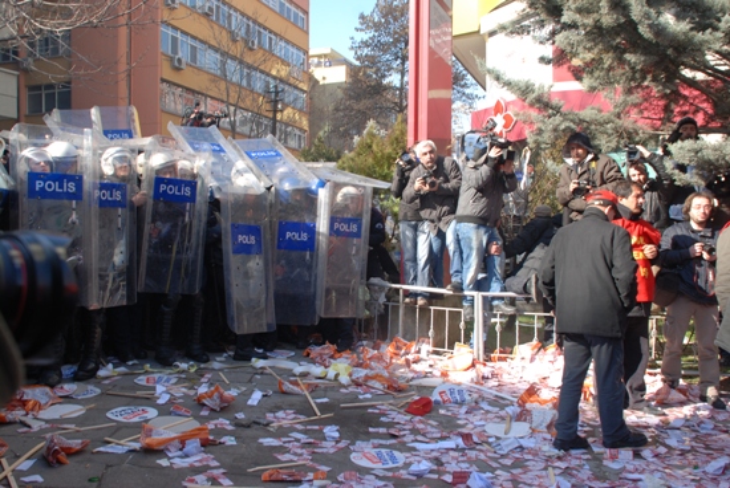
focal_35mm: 33
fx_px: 670
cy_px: 244
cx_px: 365
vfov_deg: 40.1
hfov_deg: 57.2
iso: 125
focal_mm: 22
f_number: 5.6
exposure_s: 1/125
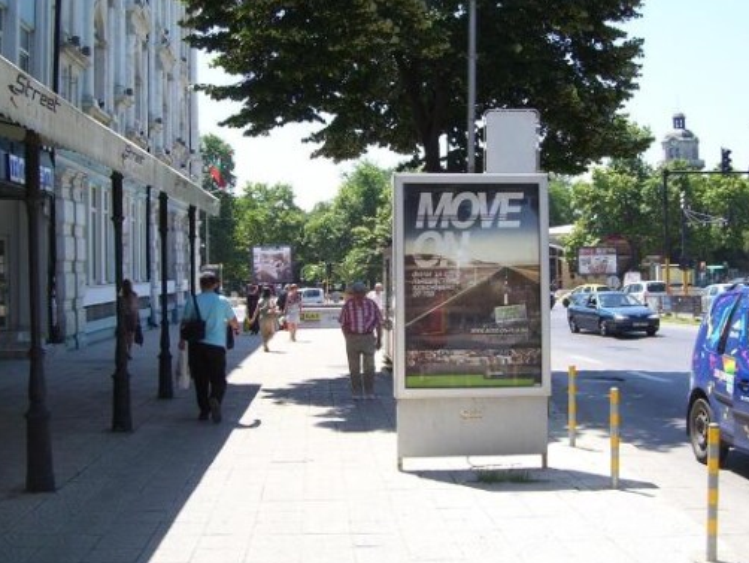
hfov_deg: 43.8
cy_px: 263
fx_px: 931
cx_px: 370
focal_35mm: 43
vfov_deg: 33.6
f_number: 4.8
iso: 80
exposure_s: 1/250
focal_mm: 6
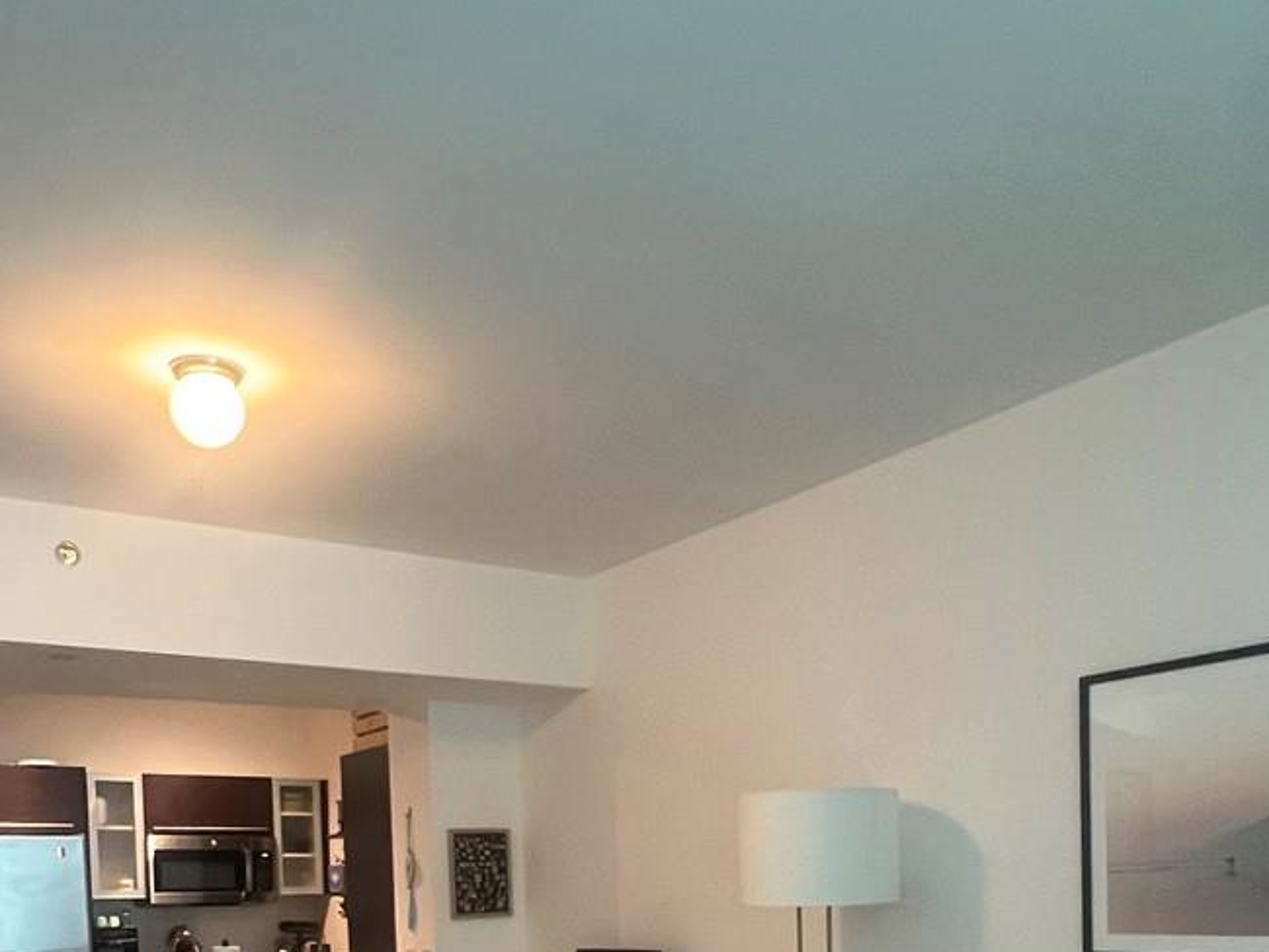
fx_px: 1174
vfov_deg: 38.9
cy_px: 960
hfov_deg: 56.8
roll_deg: +1.9
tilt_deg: -3.7
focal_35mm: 32
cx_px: 656
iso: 320
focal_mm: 1.57
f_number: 1.8
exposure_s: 1/42
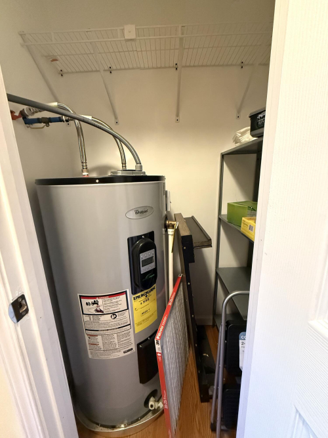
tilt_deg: -13.4
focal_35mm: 14
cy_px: 219
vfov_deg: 102.1
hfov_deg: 85.7
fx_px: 177
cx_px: 164
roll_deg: +2.1
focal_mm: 2.22
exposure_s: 1/60
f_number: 2.2
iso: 800
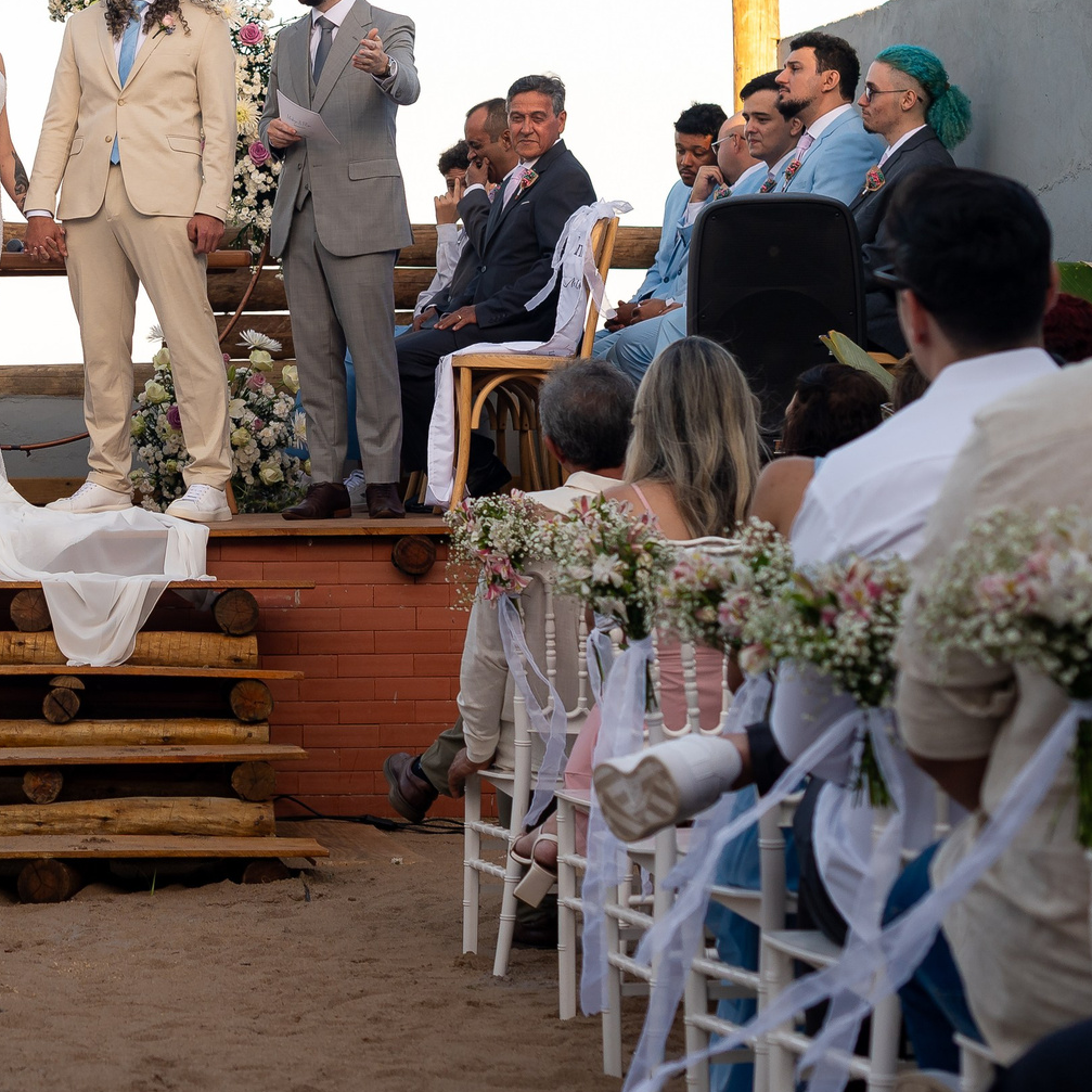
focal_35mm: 111
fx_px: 3962
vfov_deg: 15.7
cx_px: 53
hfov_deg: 15.5
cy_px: 355
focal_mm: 50
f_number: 3.2
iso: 200
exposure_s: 1/640
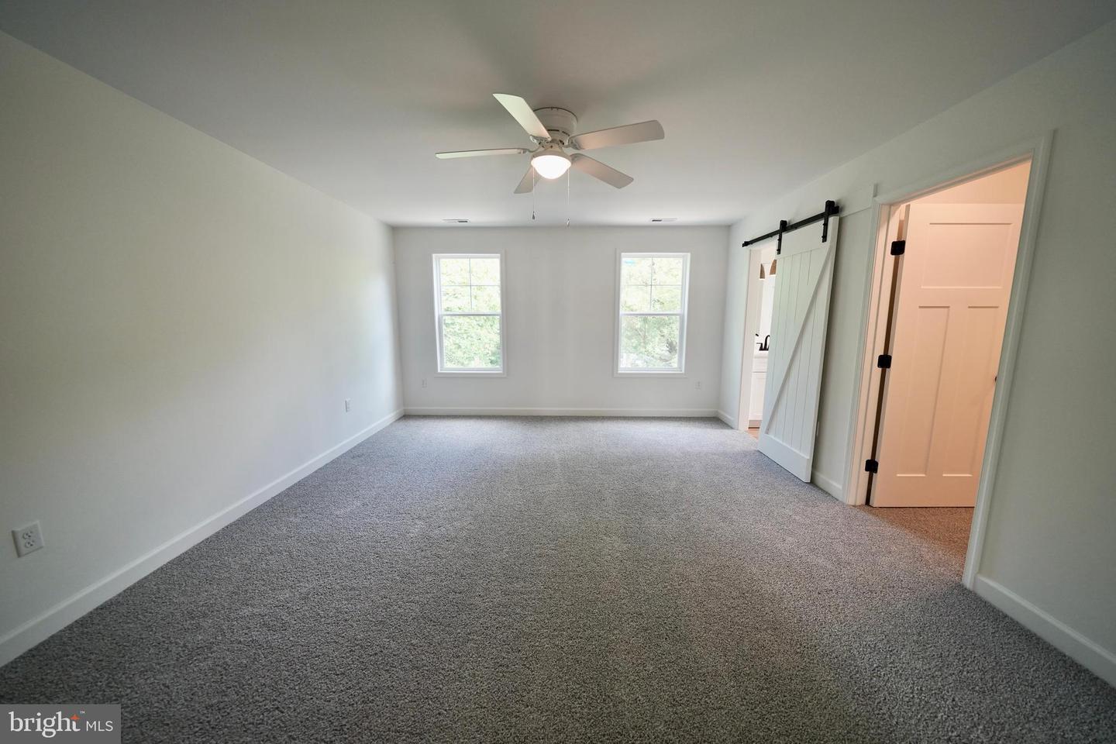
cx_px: 558
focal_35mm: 12
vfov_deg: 90.0
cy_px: 372
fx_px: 372
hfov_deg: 112.6
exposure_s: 1/160
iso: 800
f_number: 4
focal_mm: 12
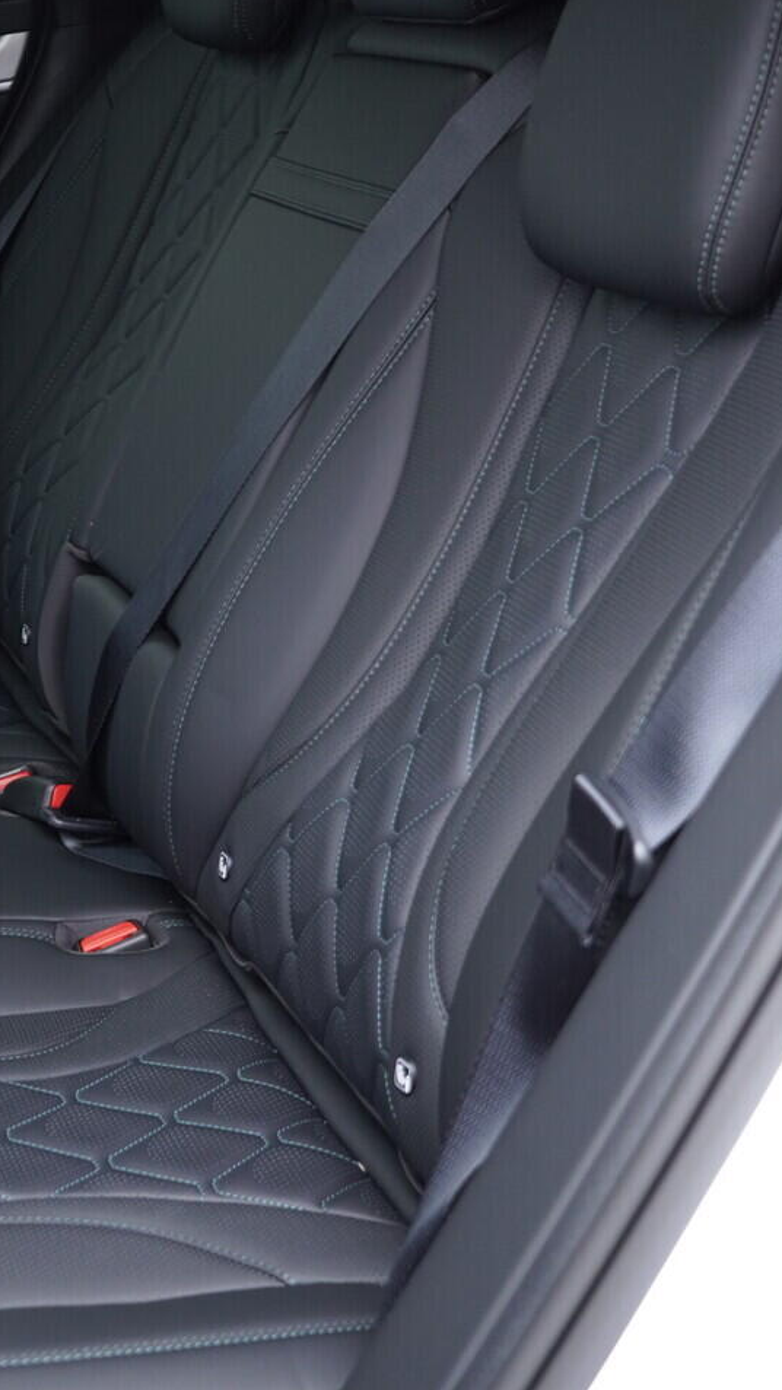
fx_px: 2101
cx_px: 196
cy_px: 693
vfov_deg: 36.6
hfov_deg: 20.9
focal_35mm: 57
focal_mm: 24
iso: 400
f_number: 2.8
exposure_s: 1/40
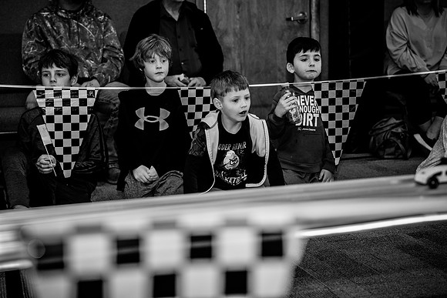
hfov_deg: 28.8
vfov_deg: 19.5
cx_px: 224
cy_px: 149
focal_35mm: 70
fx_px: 869
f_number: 3.2
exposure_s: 1/250
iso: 800
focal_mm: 70
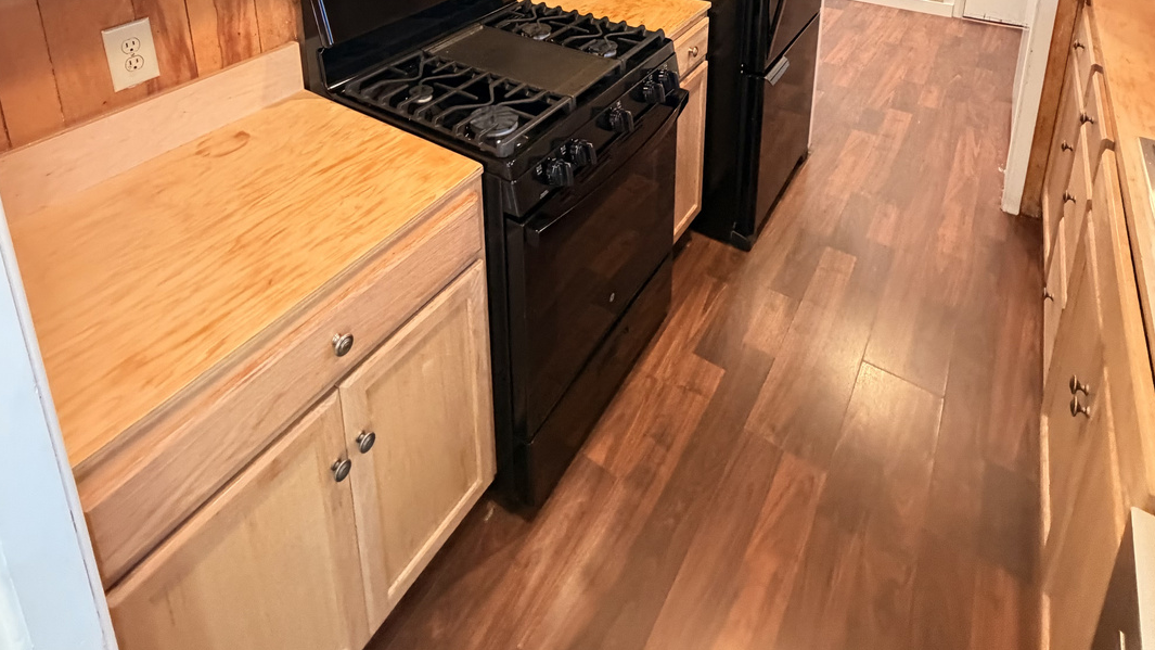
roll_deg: +1.7
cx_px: 541
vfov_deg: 41.8
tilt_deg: -14.5
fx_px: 674
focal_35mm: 22
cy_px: -51
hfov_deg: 81.1
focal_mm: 2.22
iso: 640
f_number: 2.2
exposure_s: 1/60
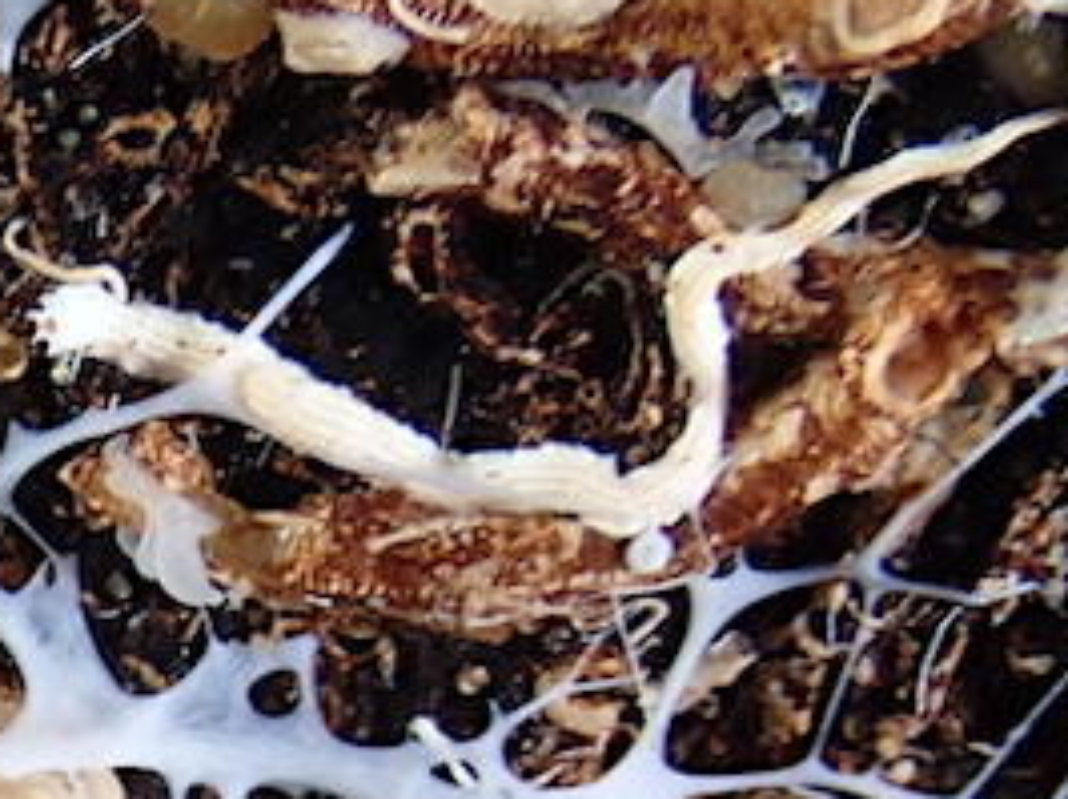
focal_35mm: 227
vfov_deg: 6.5
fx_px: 6997
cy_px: 1110
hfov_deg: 8.5
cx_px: -566
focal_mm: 11.88
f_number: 5
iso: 100
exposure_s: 1/250
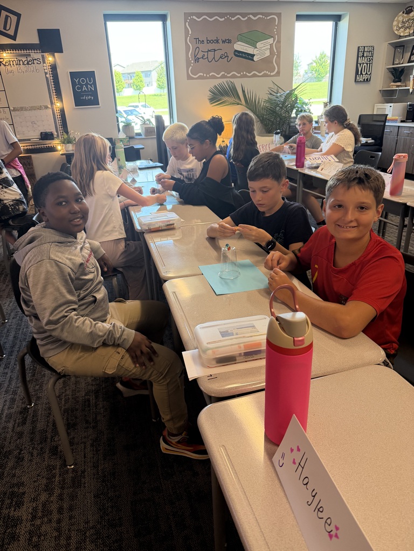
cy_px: 276
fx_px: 383
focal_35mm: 24
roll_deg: +2.1
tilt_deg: -24.2
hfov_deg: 56.8
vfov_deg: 71.6
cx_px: 207
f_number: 1.78
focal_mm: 6.76
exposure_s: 1/60
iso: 320
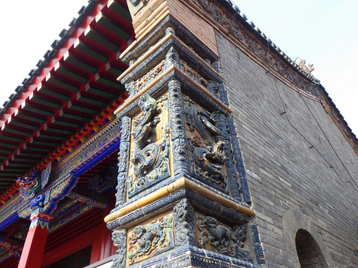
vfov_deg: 49.7
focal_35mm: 28
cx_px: 179
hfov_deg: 63.4
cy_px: 134
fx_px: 290
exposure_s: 1/250
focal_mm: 5
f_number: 4.2
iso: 125
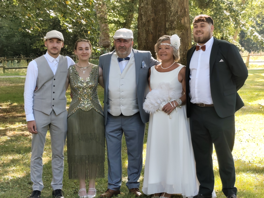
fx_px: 702
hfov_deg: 21.3
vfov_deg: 16.1
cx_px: 132
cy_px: 99
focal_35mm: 92
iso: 50
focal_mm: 6.19
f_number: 1.65
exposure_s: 1/124
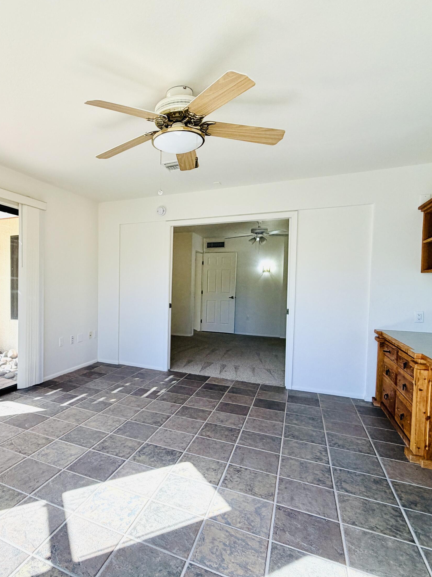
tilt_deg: -0.2
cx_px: 125
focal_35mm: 19
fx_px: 316
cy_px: 291
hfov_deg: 65.7
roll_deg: +1.4
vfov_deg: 84.7
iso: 50
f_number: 2.2
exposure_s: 1/189
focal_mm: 2.22
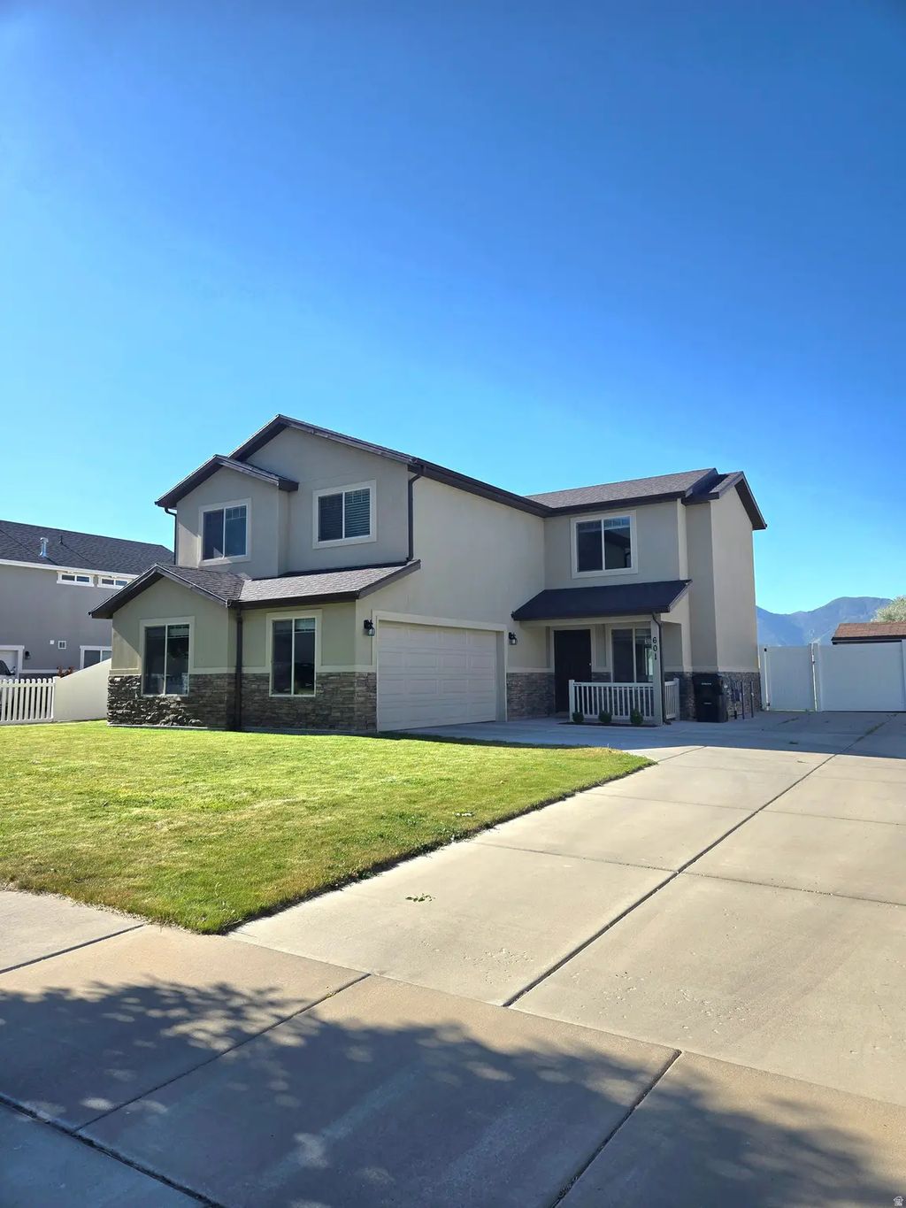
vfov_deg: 73.9
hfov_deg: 58.9
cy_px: 604
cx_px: 453
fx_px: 803
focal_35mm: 23
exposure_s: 1/1667
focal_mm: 5.4
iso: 25
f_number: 1.8
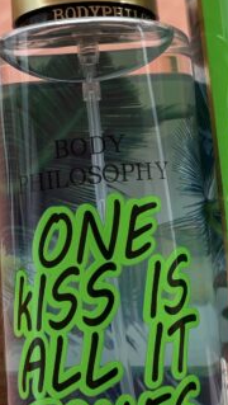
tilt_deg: -37.3
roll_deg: +0.4
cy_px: 138
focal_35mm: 71
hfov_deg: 16.6
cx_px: 237
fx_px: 761
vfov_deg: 29.5
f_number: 1.6
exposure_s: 1/875
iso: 32
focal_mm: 4.2
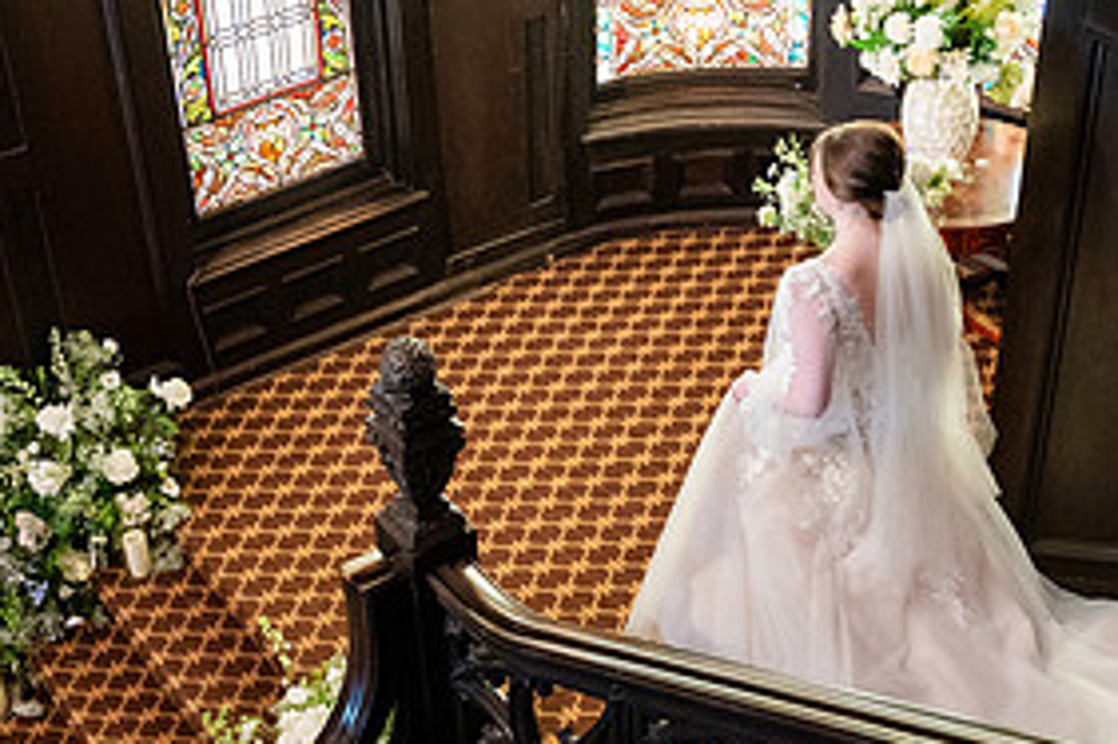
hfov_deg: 32.7
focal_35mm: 61
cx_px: 418
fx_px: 1893
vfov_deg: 22.2
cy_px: 388
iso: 4000
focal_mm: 28
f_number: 2.8
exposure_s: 1/160
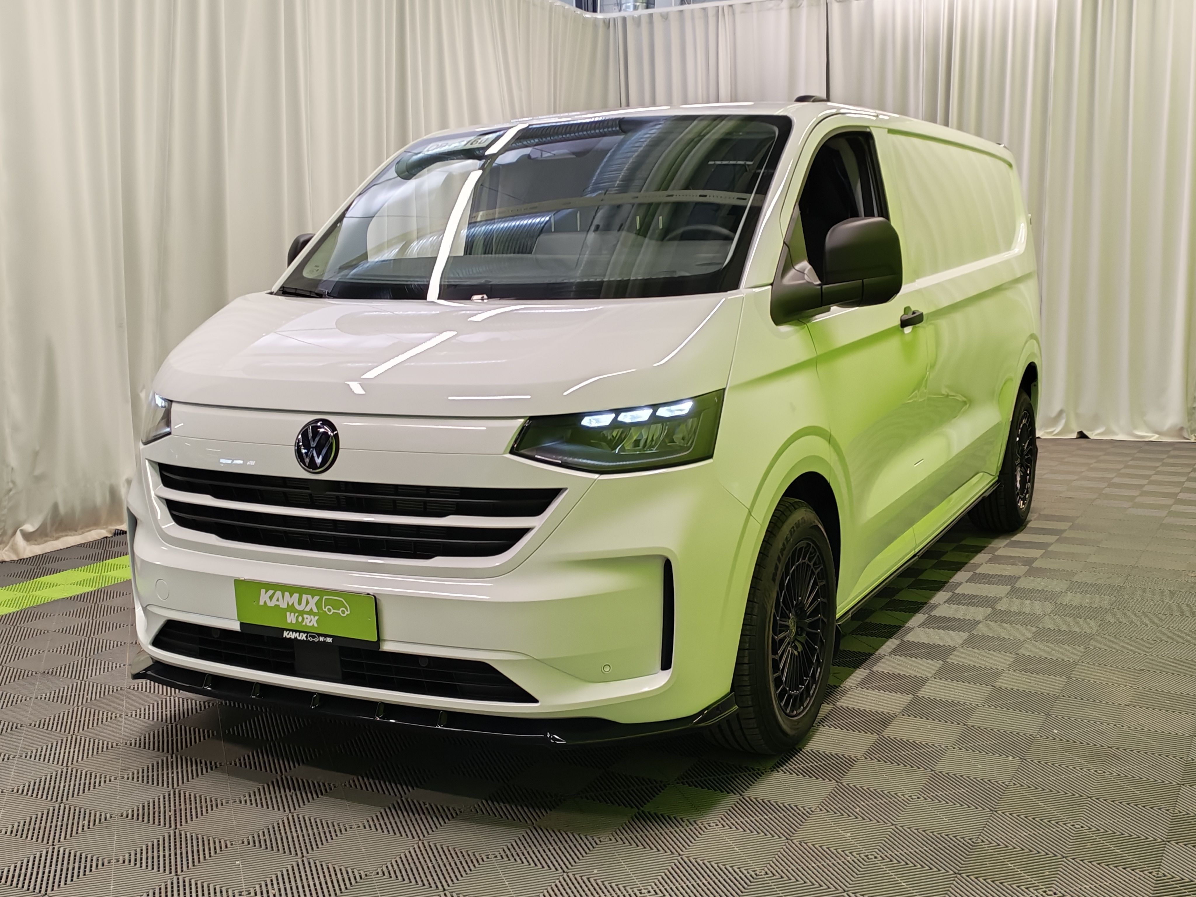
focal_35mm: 41
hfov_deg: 45.8
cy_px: 448
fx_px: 1417
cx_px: 598
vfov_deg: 35.1
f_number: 1.9
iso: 320
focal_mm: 6.12
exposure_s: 1/100
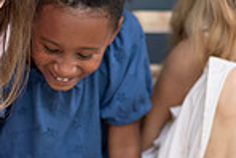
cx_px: 27
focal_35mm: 333
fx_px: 2185
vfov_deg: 4.1
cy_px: 113
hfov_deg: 6.2
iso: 320
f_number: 2
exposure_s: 1/1250
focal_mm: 85
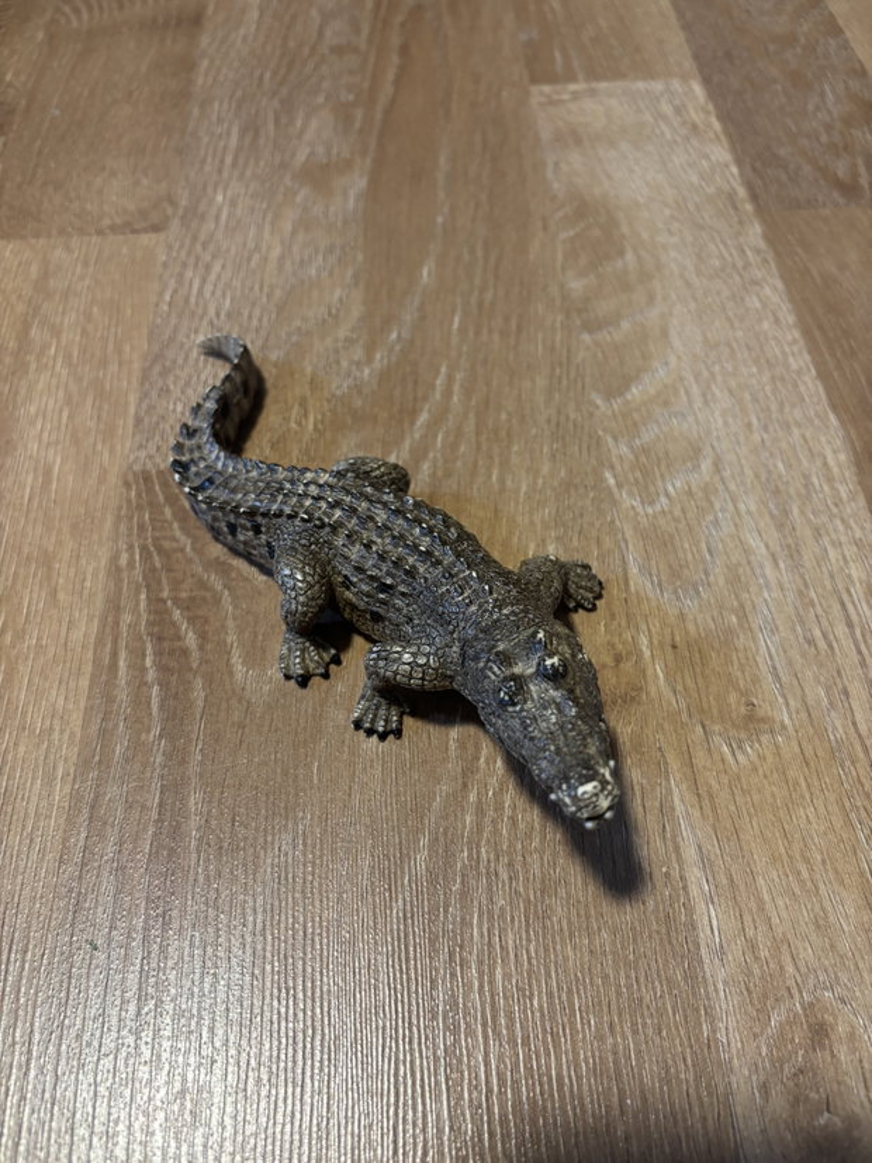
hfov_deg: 53.1
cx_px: 436
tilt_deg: -56.7
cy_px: 582
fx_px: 874
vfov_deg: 67.3
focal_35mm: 26
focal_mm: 5.96
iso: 200
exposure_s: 1/50
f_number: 1.6
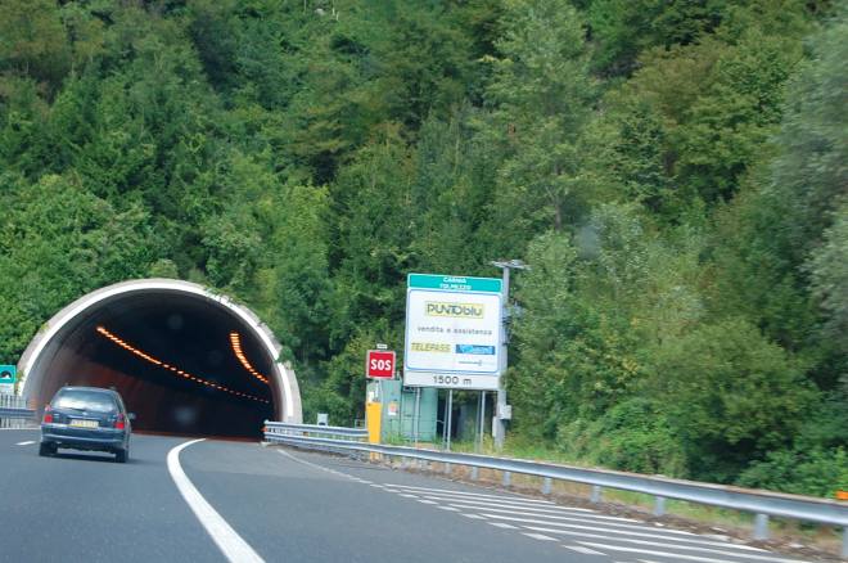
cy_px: 282
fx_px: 1764
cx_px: 424
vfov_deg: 18.1
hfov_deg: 27.0
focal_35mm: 75
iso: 400
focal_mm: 50
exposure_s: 1/125
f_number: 9
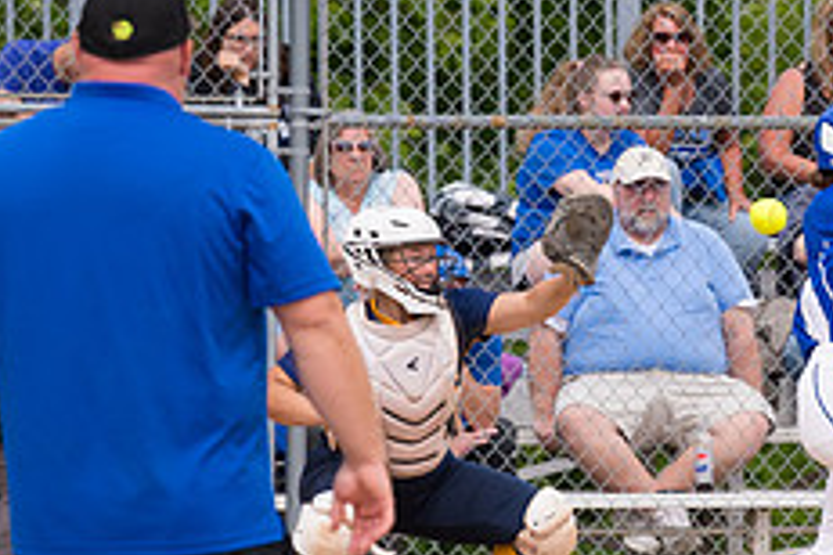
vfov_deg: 1.8
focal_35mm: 753
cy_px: 332
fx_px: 17422
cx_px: 952
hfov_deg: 2.7
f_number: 5.6
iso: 320
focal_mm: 200
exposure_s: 1/1600
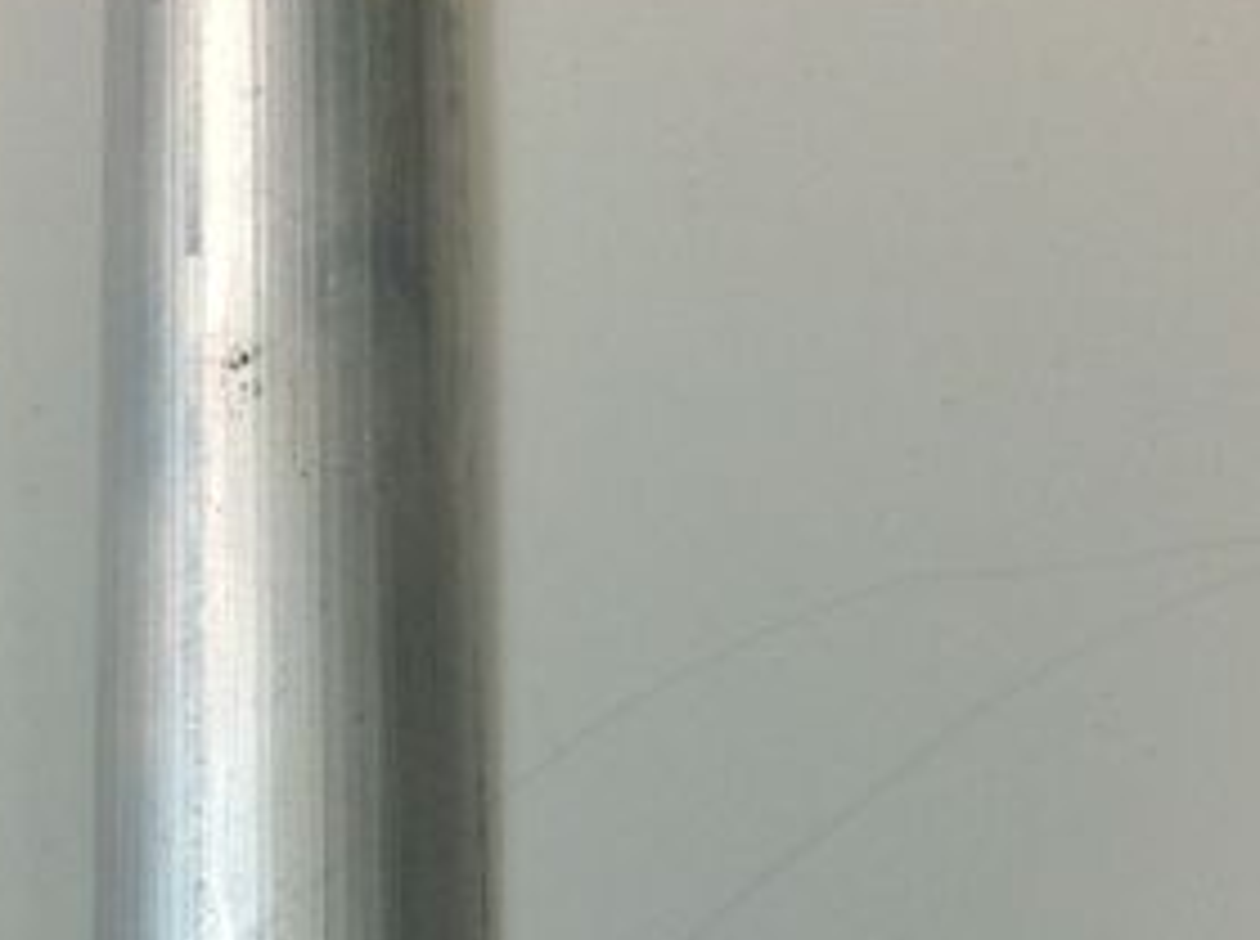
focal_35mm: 125
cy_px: 1041
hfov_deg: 15.8
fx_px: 4542
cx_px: 454
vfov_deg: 11.6
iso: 64
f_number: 2.4
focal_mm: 4.28
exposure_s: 1/33
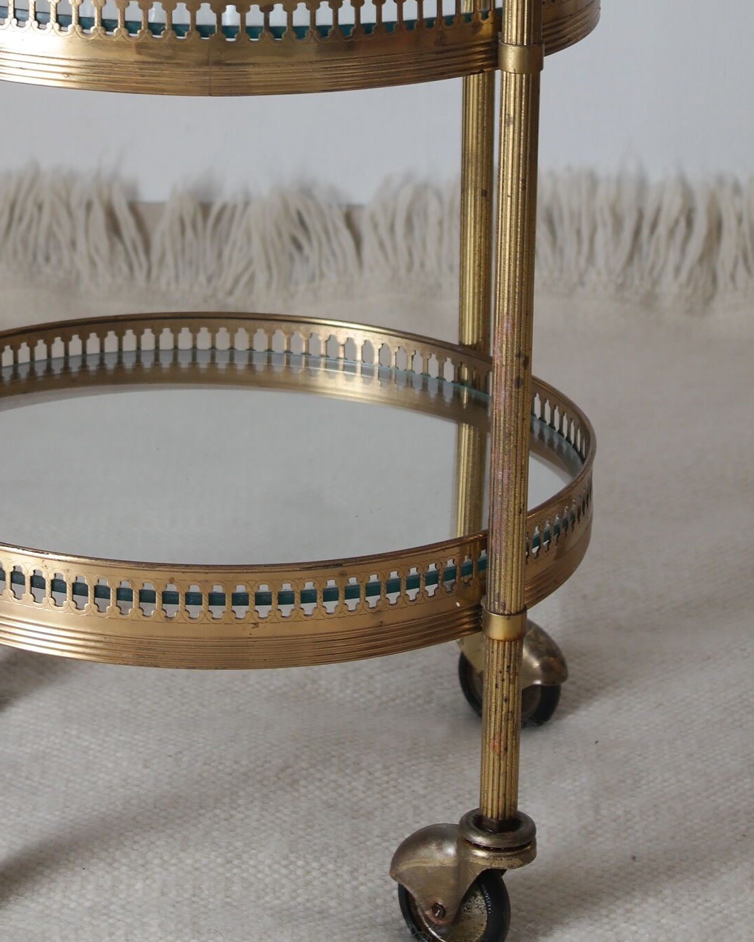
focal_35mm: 119
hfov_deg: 12.9
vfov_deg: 15.9
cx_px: 192
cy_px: 4
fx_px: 3319
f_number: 5.6
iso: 200
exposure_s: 1/25
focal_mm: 38
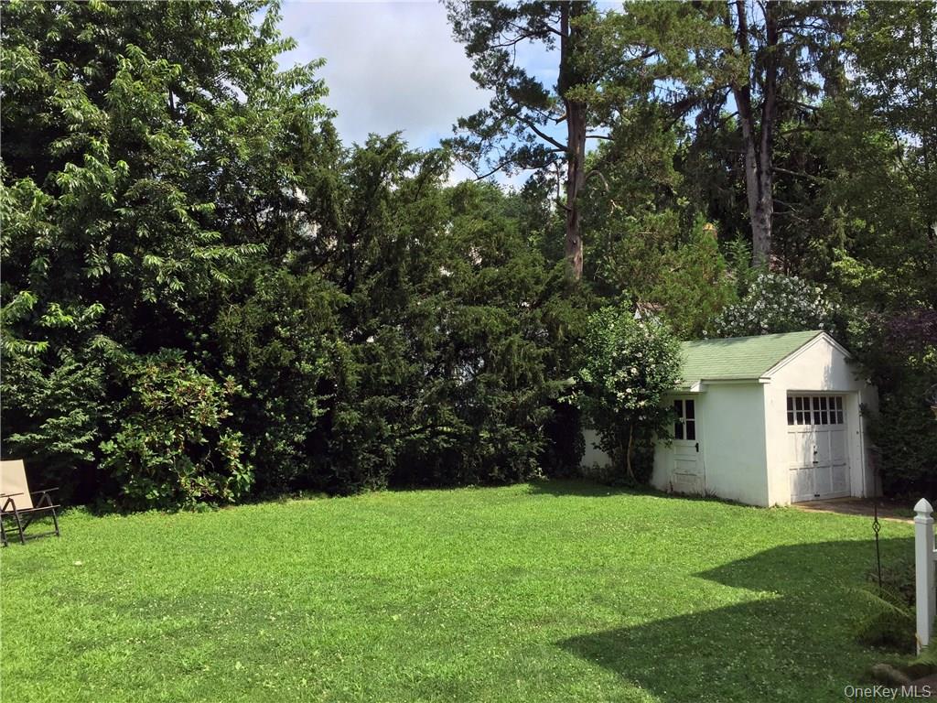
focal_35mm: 29
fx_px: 785
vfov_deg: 48.2
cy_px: 352
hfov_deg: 61.7
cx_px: 468
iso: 32
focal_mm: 4.15
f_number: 2.2
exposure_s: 1/1163
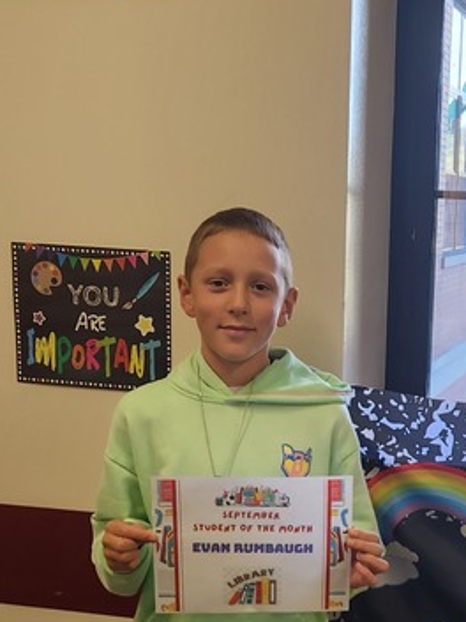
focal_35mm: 67
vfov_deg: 28.2
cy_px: 520
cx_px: 383
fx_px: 1203
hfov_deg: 21.6
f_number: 1.8
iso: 100
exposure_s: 1/120
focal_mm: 5.4
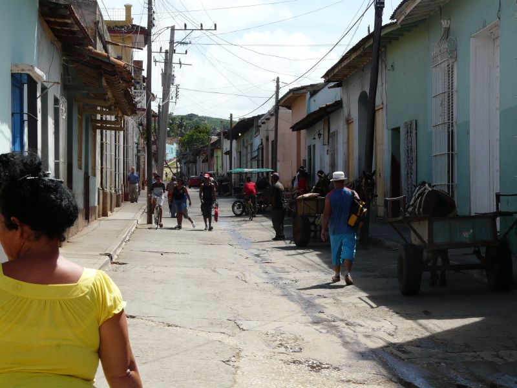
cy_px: 194
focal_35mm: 81
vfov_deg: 18.2
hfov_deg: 24.1
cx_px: 258
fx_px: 1210
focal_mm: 13.3
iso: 100
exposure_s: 1/400
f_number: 5.6
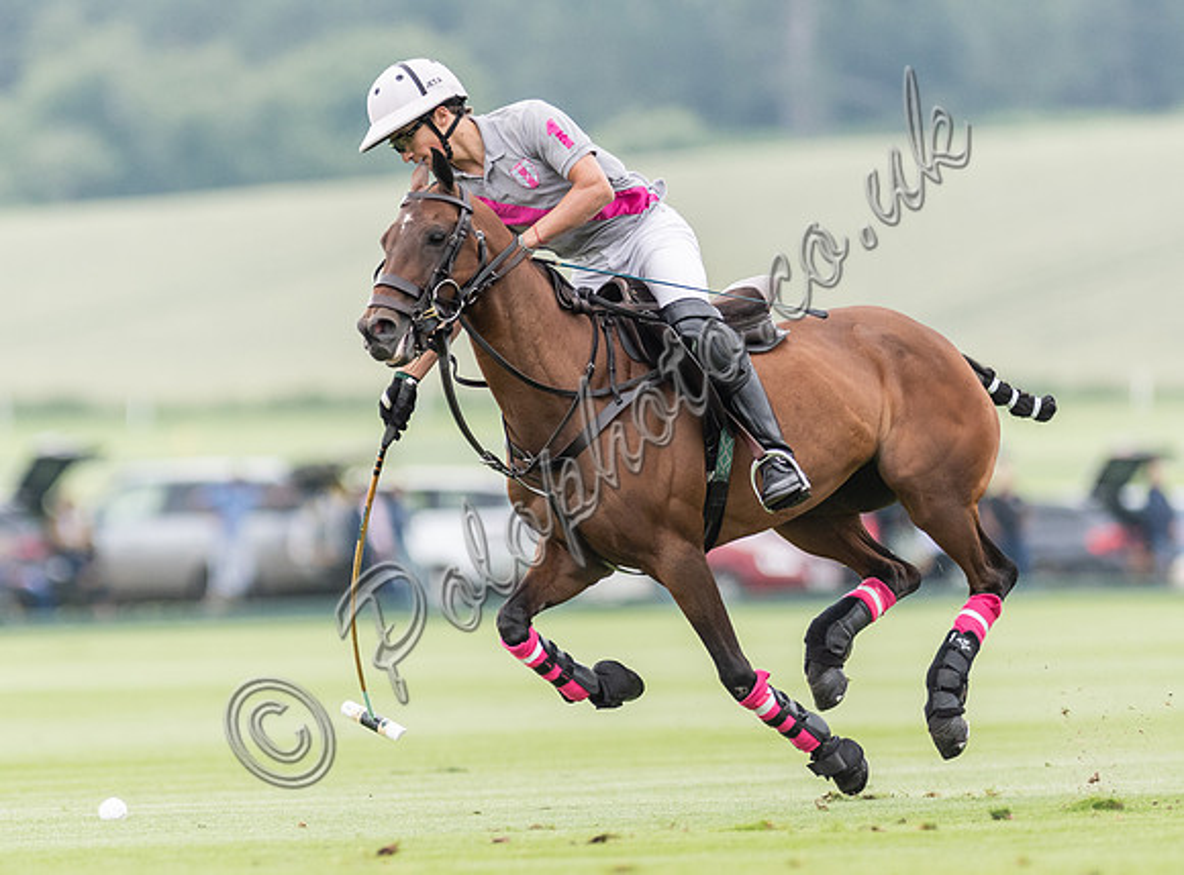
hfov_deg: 3.4
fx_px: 20137
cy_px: 476
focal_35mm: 592
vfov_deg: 2.5
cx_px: 384
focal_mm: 300
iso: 640
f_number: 2.8
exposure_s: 1/3200
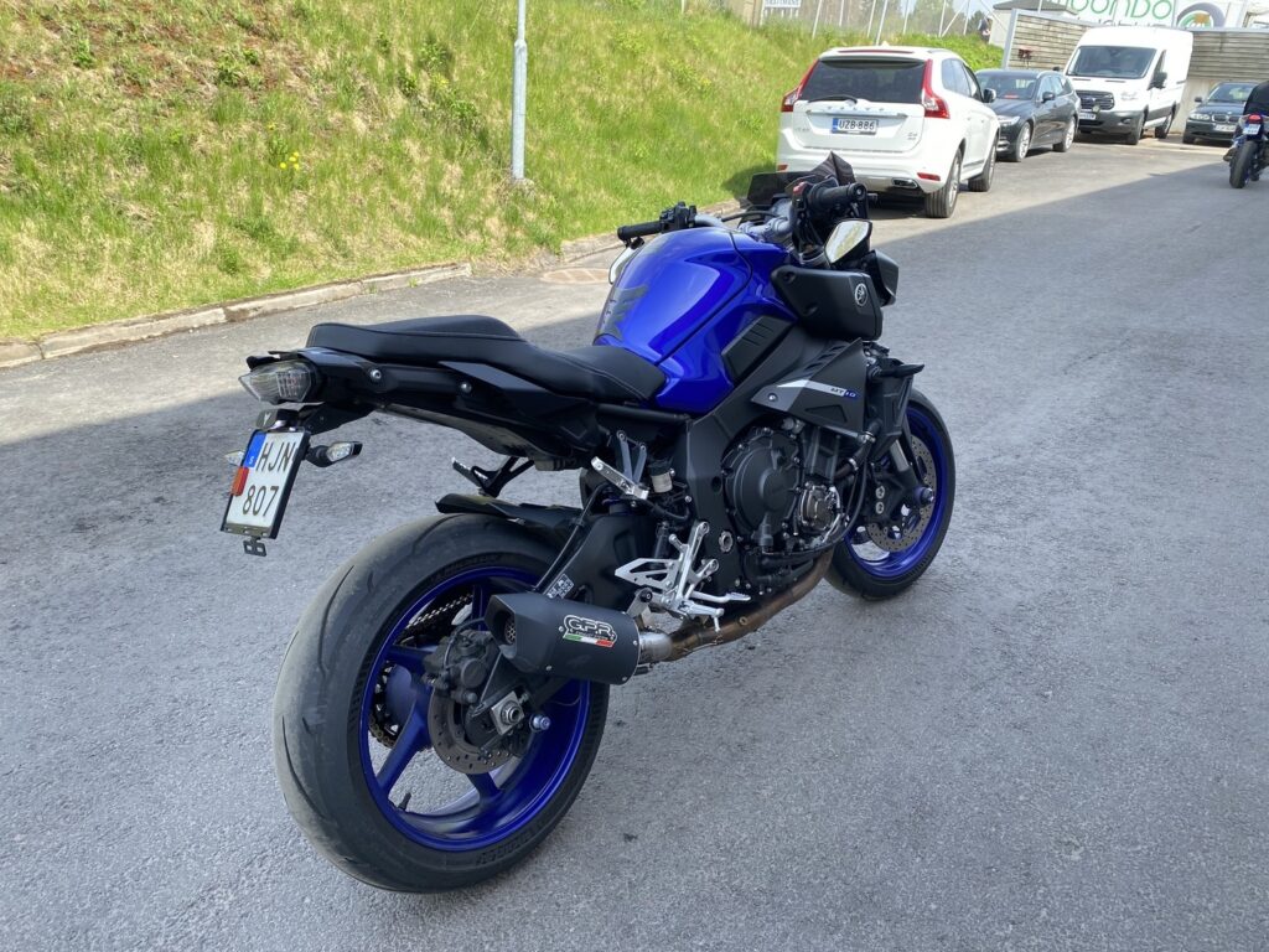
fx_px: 953
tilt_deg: -23.0
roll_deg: -3.0
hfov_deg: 67.3
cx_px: 634
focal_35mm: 26
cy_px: 476
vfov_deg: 53.1
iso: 32
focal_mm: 4.25
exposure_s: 1/338
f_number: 1.8
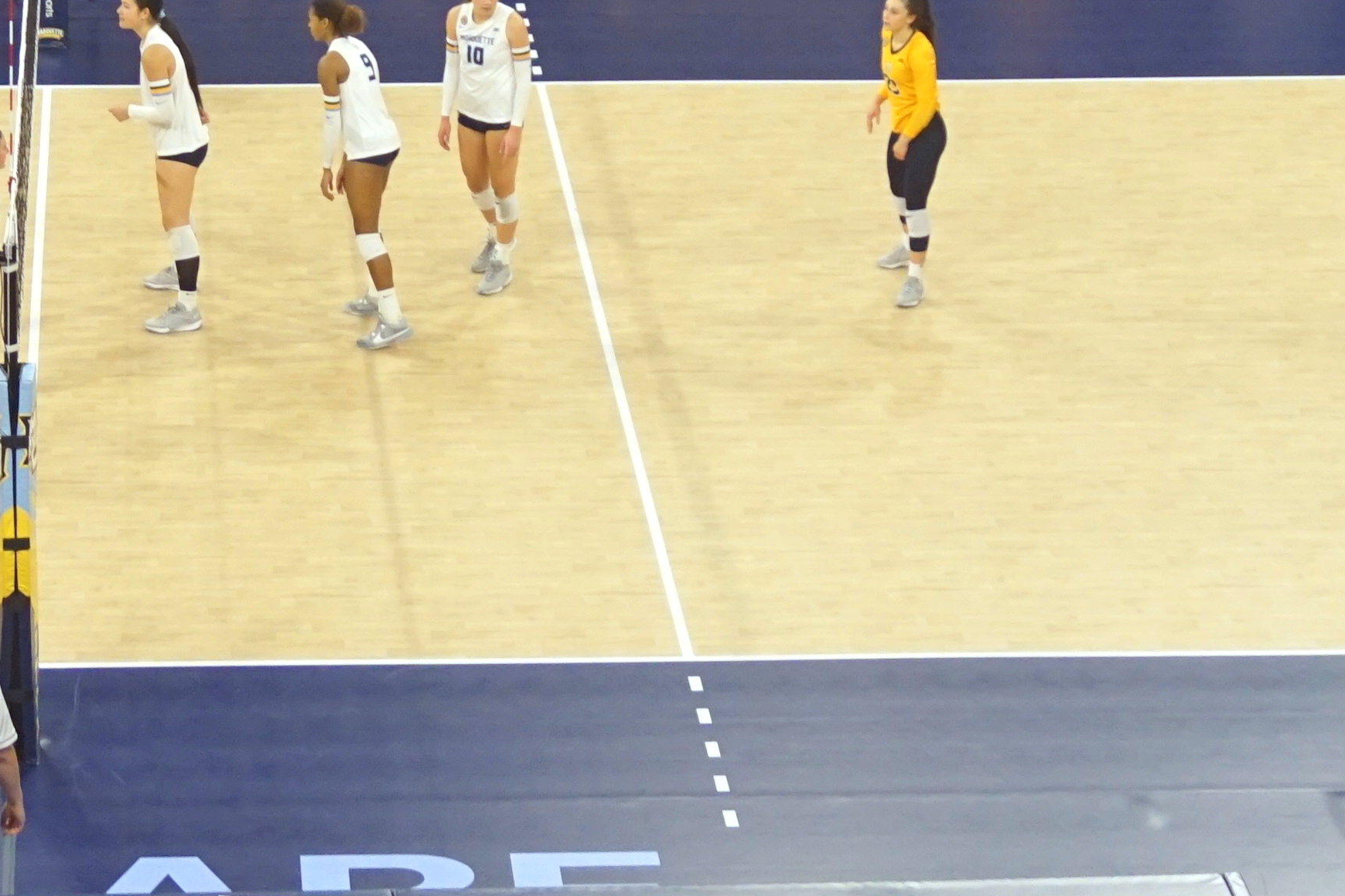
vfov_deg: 9.8
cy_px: 55
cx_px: 381
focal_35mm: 140
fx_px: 5219
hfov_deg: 14.6
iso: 500
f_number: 4.5
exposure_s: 1/160
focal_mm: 27
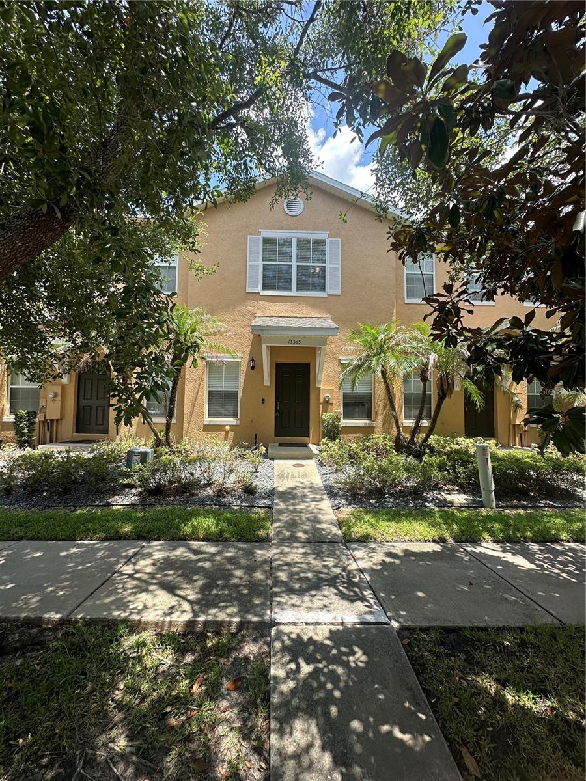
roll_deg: -2.2
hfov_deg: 85.7
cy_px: 390
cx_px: 293
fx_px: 316
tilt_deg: +3.0
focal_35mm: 14
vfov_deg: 102.1
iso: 40
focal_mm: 2.22
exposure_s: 1/572
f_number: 2.2
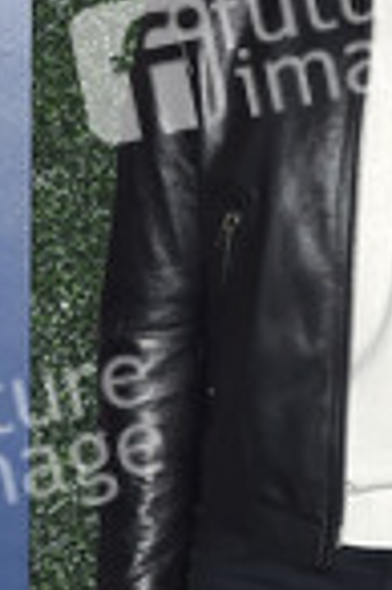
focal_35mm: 96
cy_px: 251
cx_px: 398
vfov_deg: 21.2
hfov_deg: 14.0
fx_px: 1572
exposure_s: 1/250
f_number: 6.3
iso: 500
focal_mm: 35
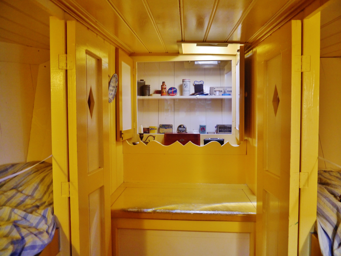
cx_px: 170
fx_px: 276
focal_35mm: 28
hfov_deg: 63.4
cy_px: 128
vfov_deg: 49.8
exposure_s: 1/20
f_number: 3.5
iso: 800
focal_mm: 14
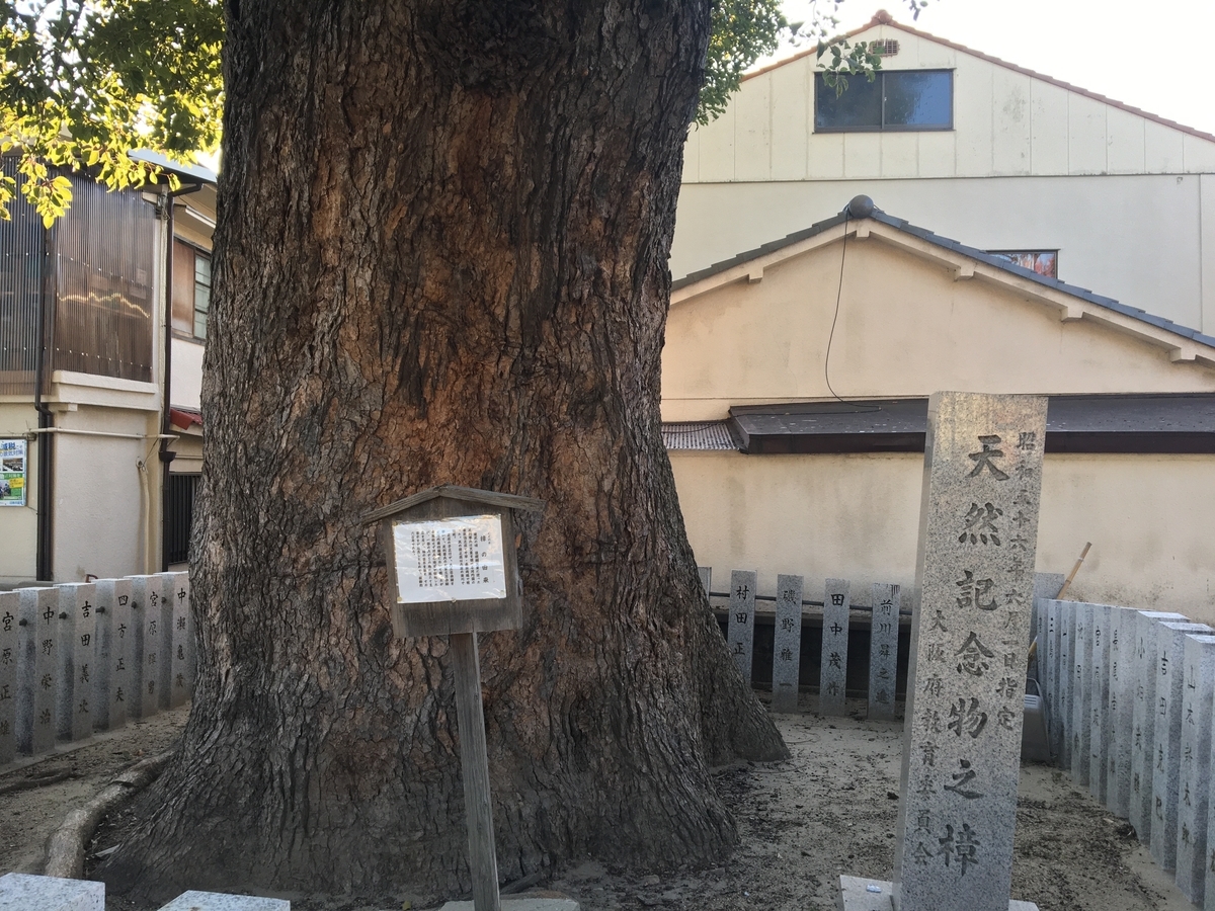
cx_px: 608
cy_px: 456
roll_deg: +0.5
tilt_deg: +0.3
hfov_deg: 61.7
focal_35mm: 29
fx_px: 1018
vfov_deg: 48.2
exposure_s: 1/120
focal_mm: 4.15
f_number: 2.2
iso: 32
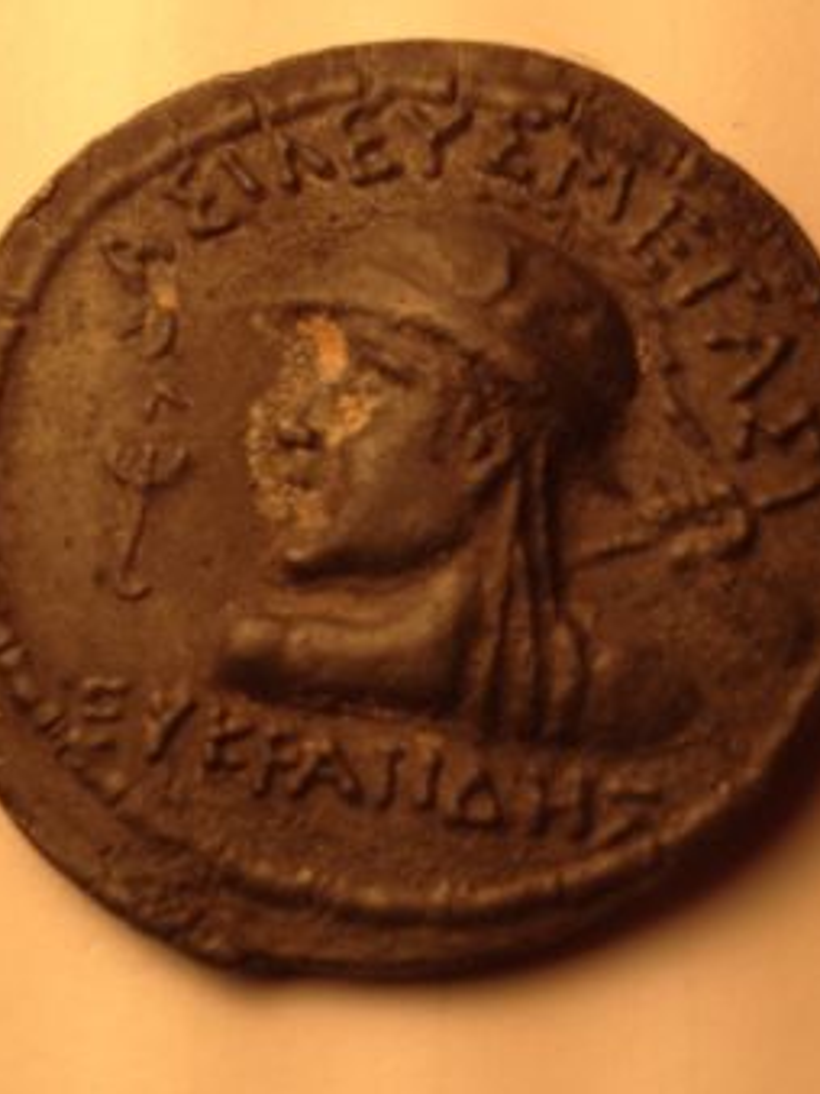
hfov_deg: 23.6
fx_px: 1959
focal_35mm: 62
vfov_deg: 31.2
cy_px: 626
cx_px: 507
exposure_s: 1/394
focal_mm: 4.28
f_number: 2.4
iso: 50
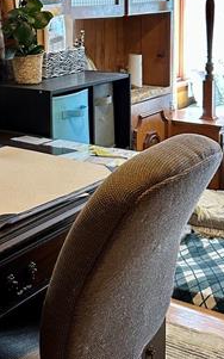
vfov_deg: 30.2
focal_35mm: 65
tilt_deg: -3.8
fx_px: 635
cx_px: -58
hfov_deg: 18.7
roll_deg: +0.9
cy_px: 39
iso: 320
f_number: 1.78
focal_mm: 6.86
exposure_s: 1/60
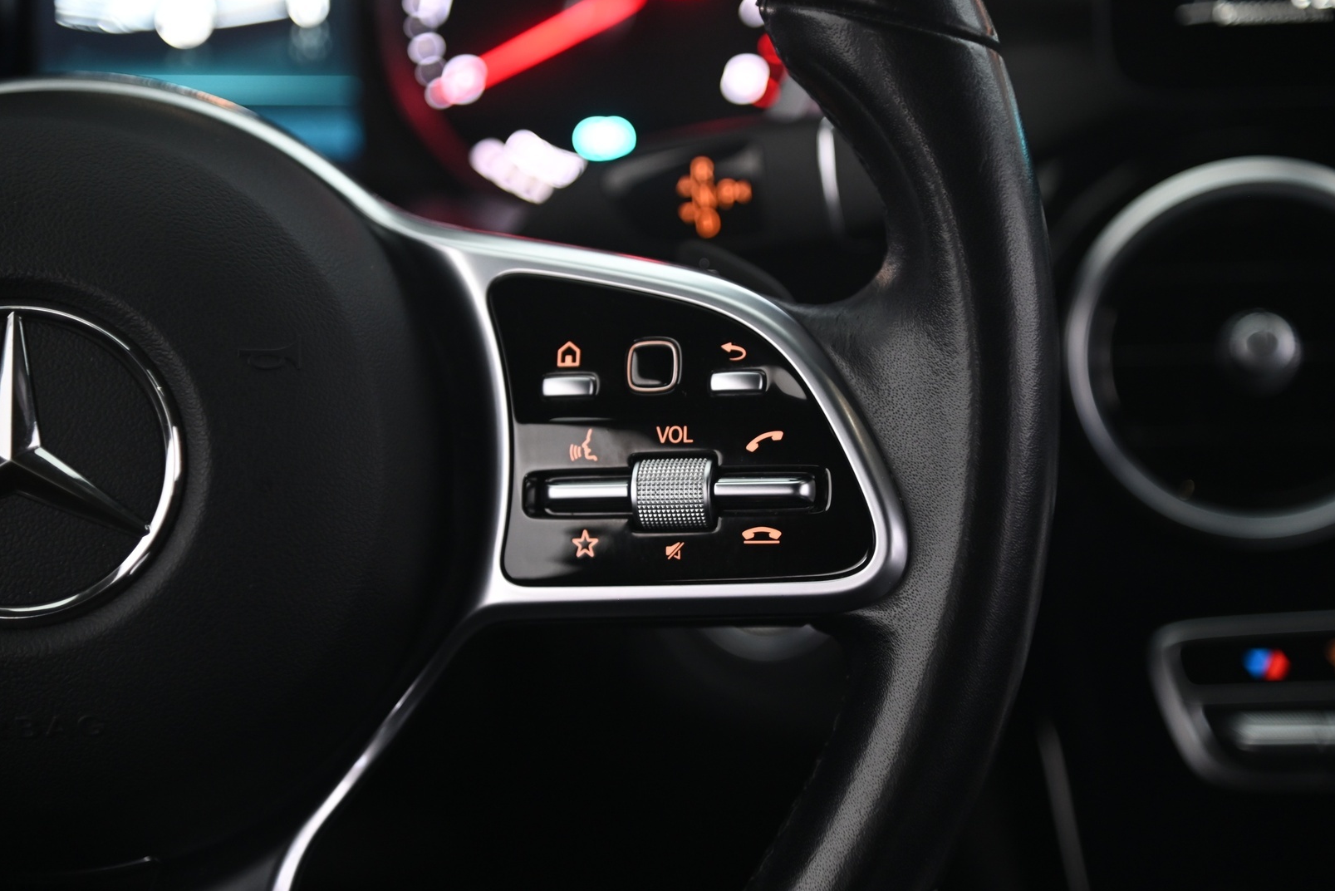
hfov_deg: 19.3
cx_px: 673
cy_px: 446
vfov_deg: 12.9
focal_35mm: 106
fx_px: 3931
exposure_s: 1/13
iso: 2000
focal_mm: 105
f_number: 4
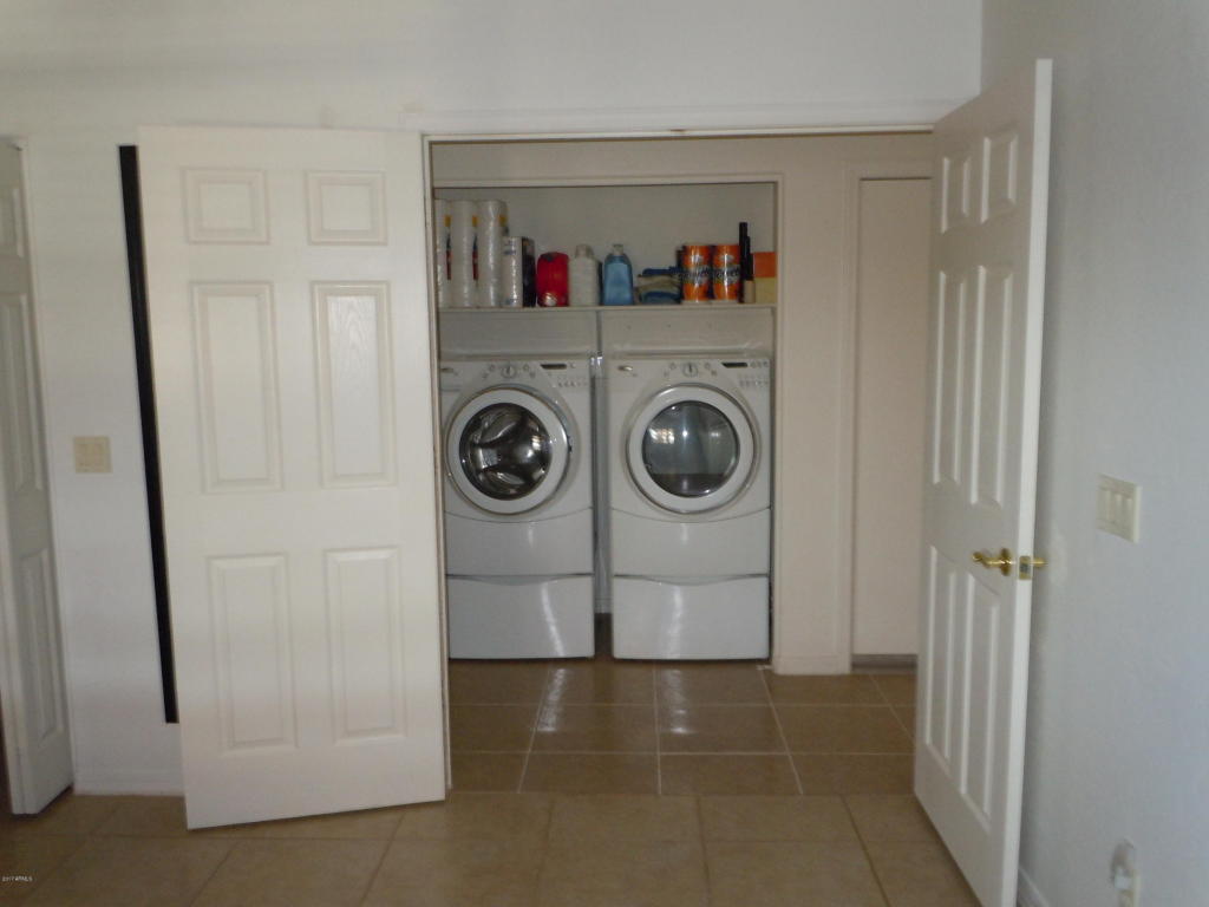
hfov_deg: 63.4
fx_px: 978
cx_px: 604
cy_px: 454
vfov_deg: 49.7
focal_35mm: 28
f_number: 3.7
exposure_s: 1/25
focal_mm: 5
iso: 400
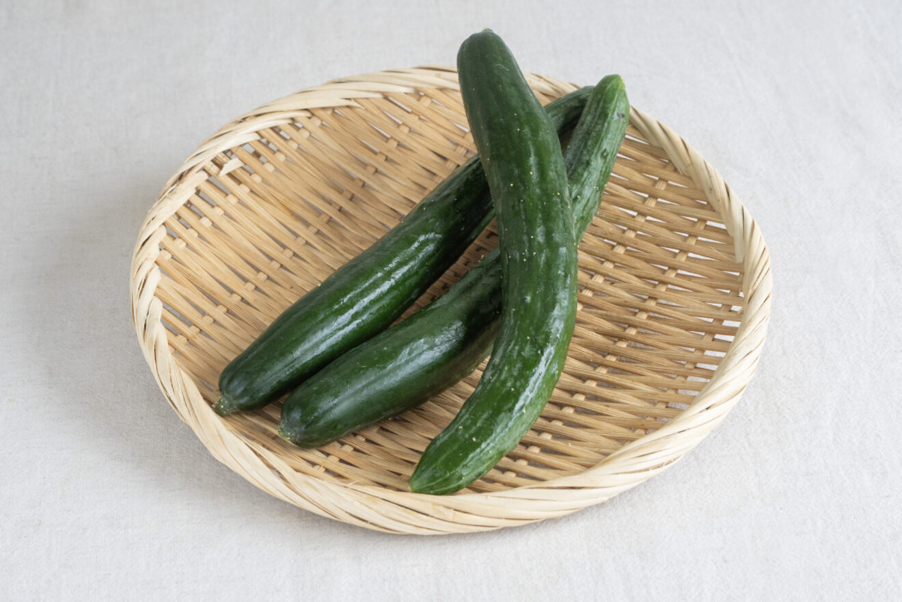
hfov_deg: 24.6
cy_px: 301
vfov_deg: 16.6
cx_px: 451
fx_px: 2067
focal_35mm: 82
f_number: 8
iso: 800
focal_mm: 55
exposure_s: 1/40
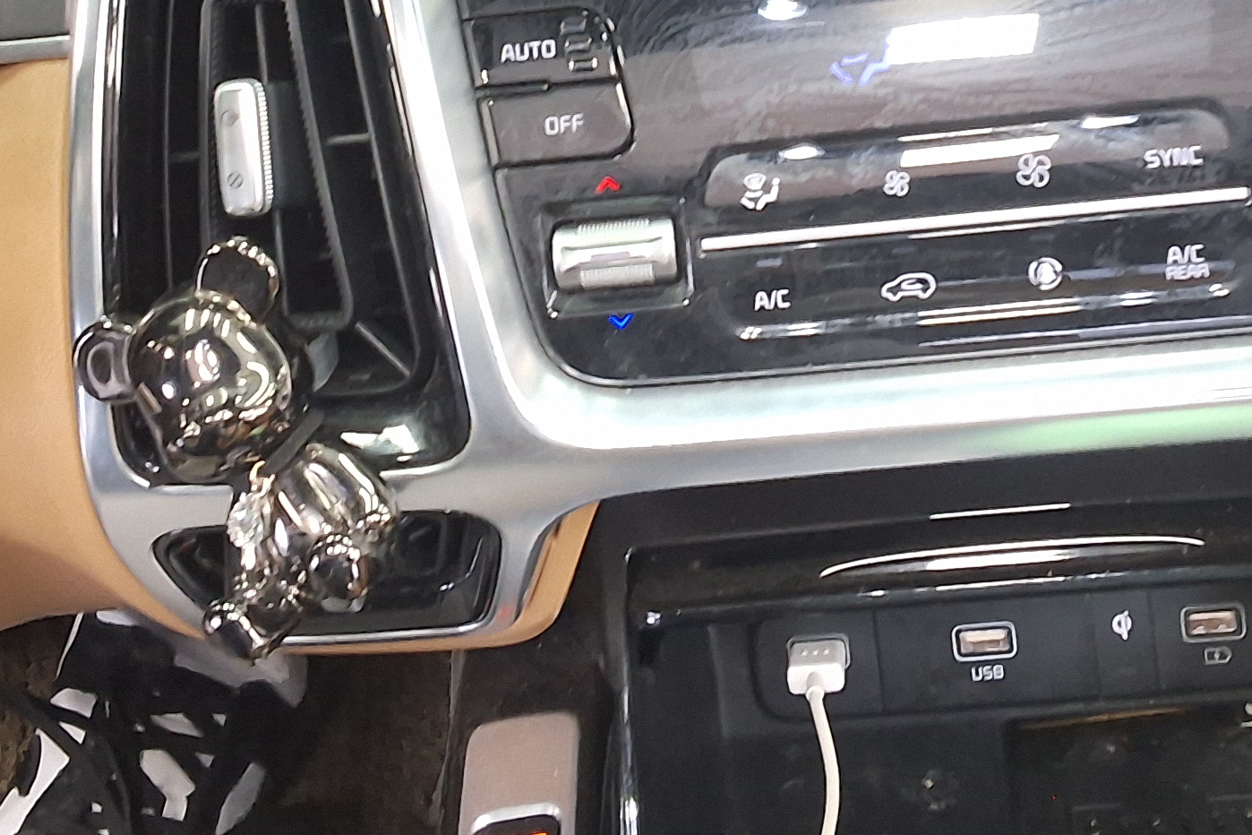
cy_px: -118
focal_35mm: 68
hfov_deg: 29.6
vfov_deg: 19.1
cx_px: 720
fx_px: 2365
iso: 200
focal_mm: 2.91
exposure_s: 1/24
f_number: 1.9
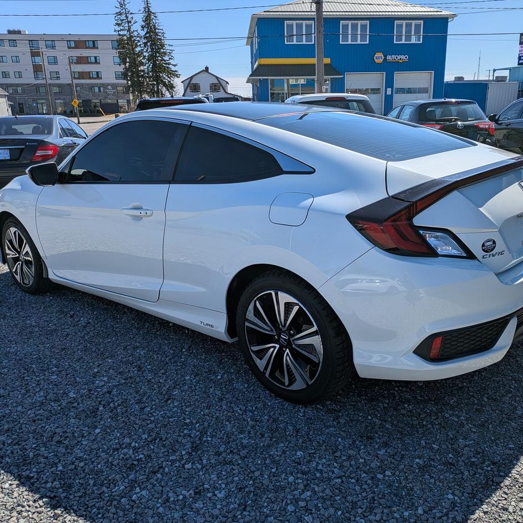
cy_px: 265
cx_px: 302
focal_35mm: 30
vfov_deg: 54.0
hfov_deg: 53.8
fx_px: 513
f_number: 1.89
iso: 43
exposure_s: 1/2841
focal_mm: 5.43
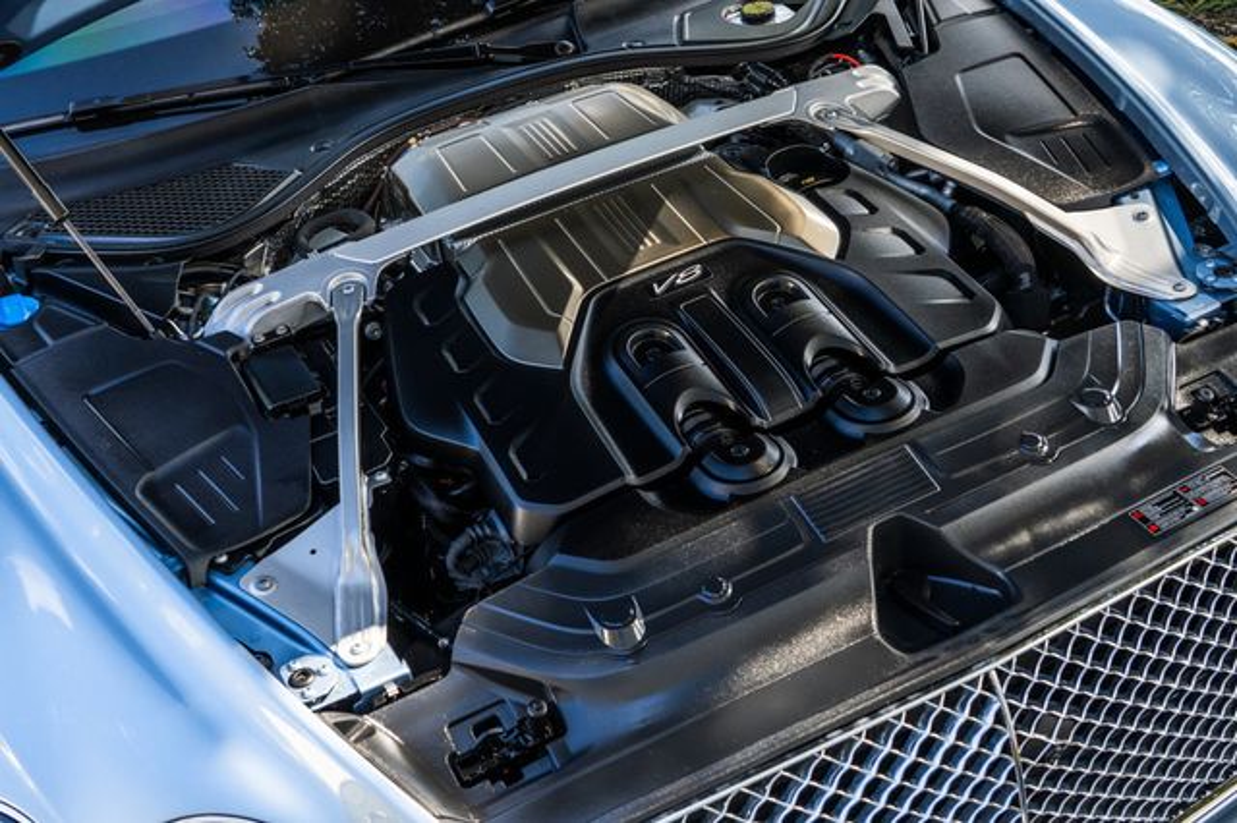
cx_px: 619
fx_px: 1641
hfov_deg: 41.3
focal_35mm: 48
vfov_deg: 28.0
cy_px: 261
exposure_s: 1/80
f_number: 8
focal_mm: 34
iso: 640
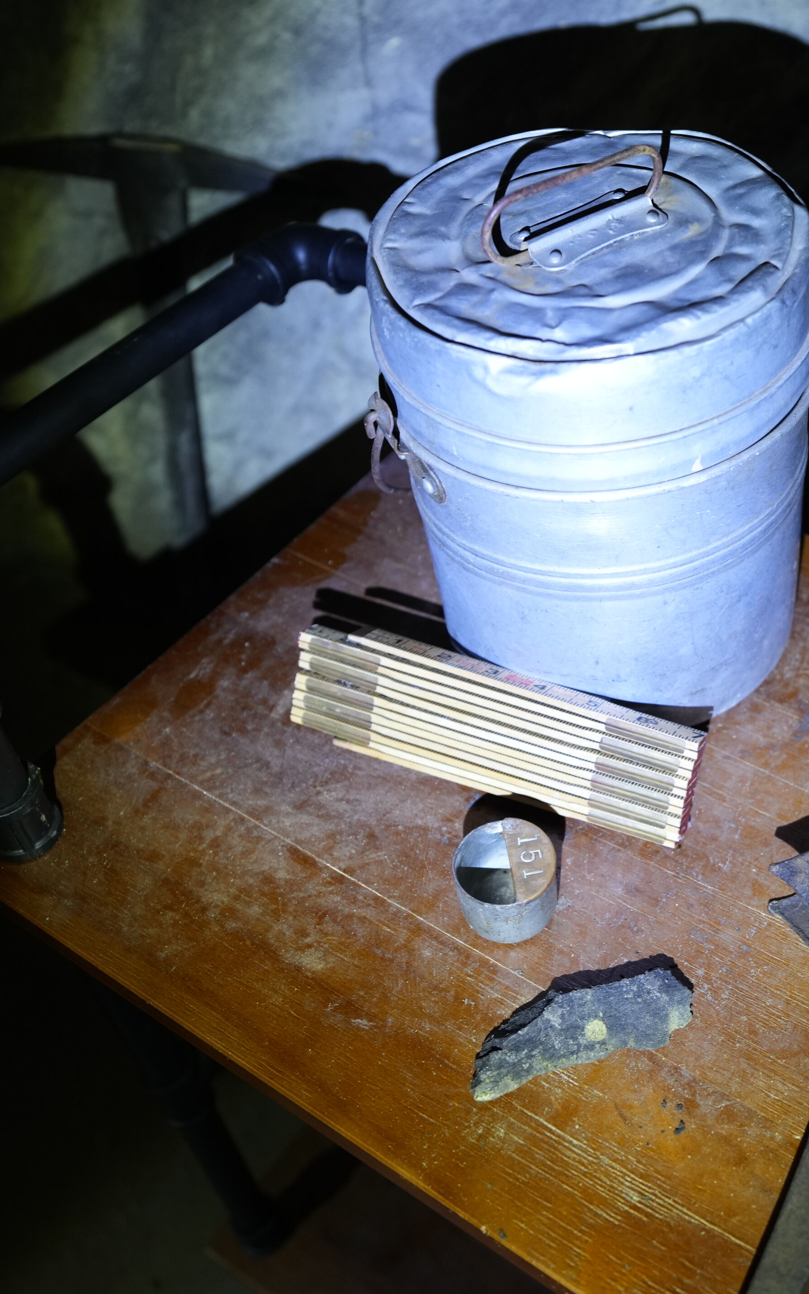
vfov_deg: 52.7
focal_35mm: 37
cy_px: 651
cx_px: 598
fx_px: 1305
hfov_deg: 33.8
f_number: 2.8
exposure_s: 1/30
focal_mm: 24
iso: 640
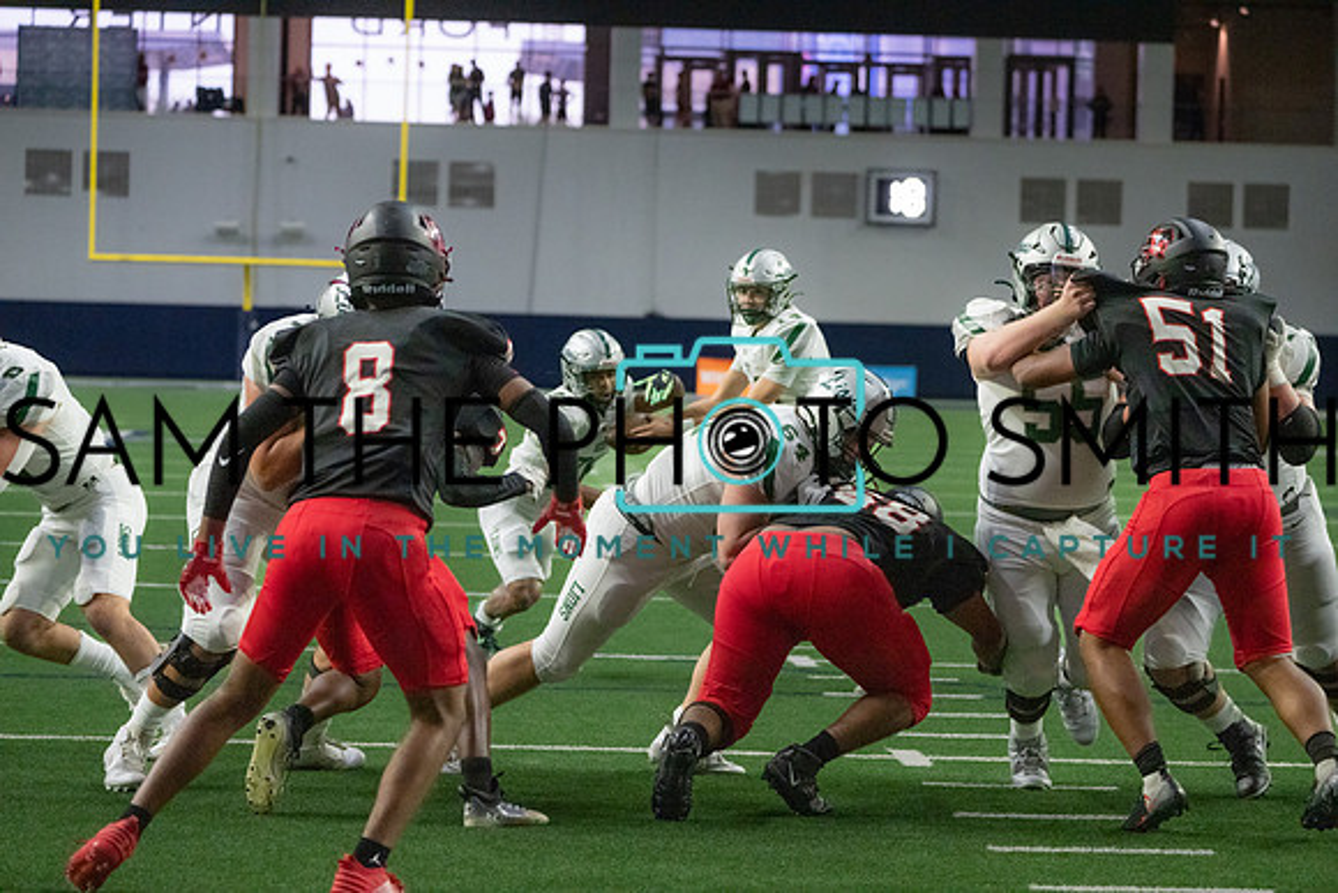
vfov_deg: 11.0
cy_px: 446
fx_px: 4647
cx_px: 669
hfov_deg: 16.4
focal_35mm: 125
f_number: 5
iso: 10000
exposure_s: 1/1000
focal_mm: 125
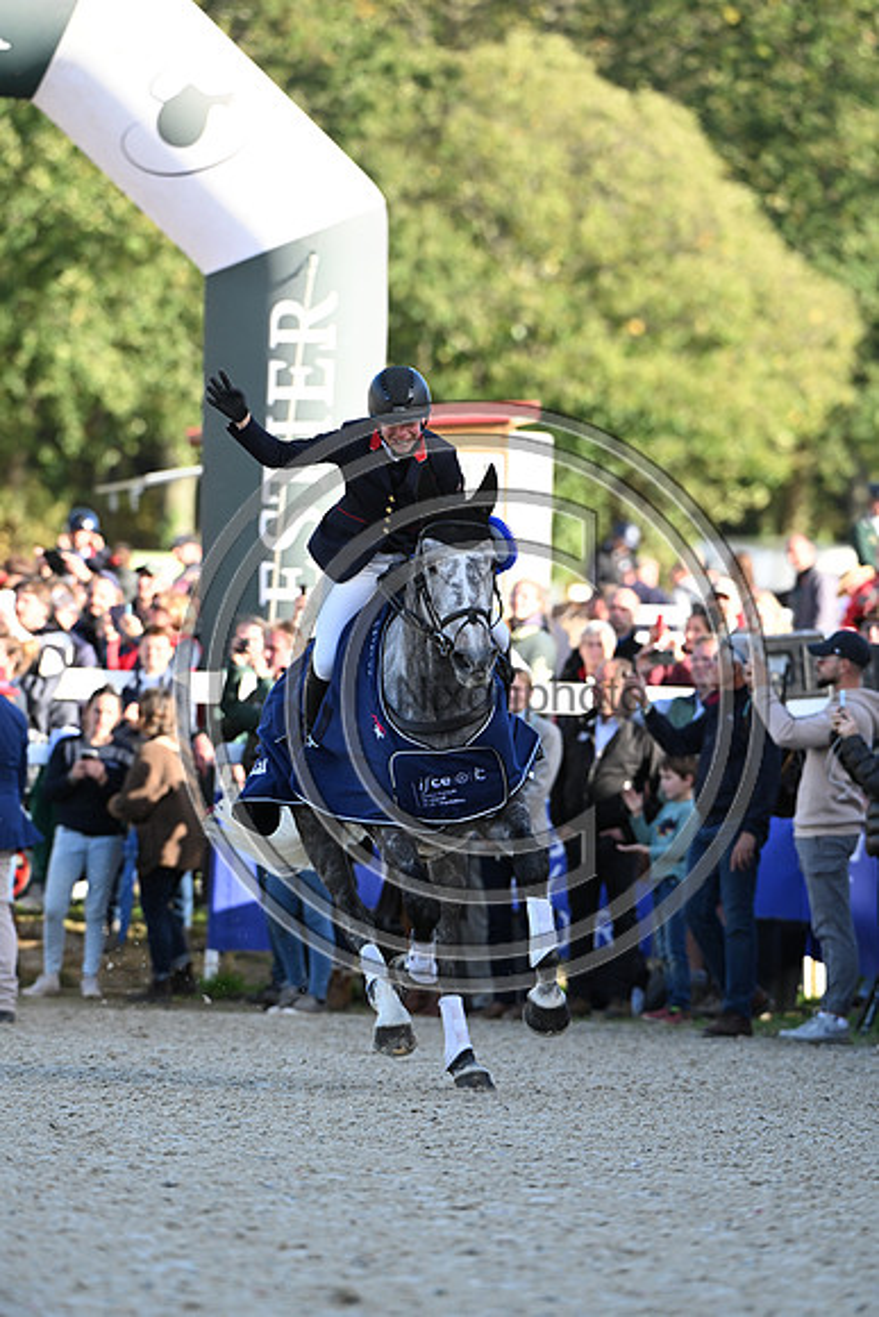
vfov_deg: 5.9
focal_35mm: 350
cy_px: 658
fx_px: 12810
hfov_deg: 3.9
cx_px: 440
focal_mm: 350
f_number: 5.6
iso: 1250
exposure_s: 1/800
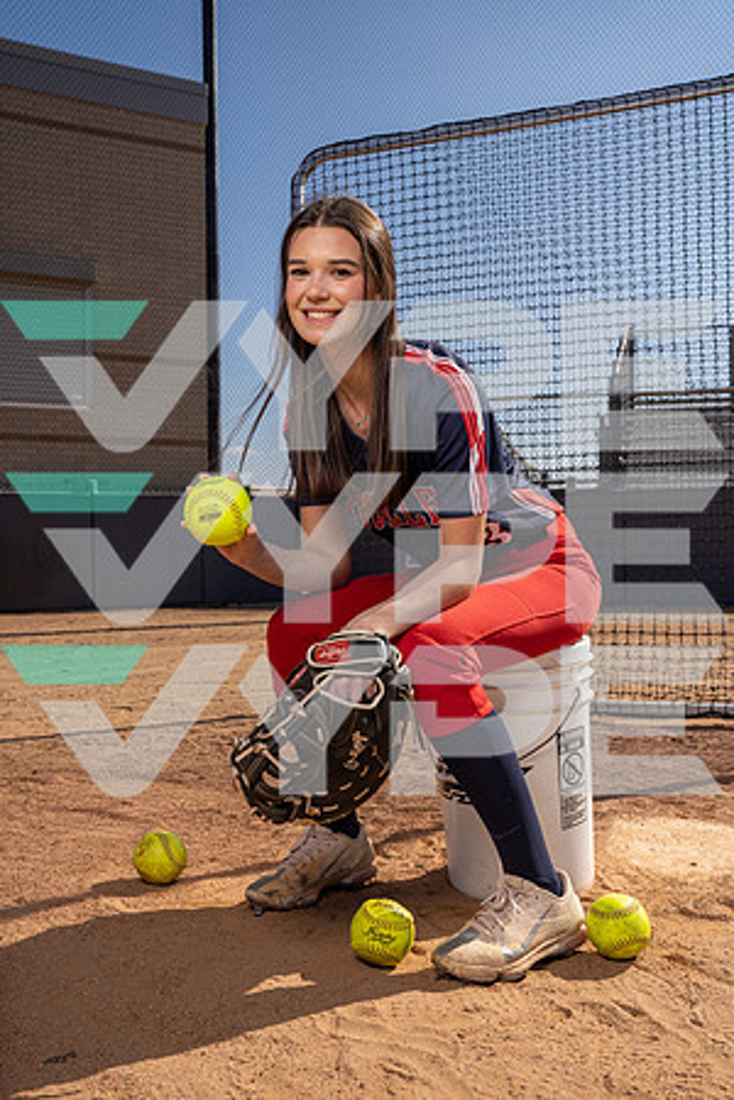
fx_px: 1009
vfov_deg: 57.2
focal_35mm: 33
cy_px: 550
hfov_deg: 40.0
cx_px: 367
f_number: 8
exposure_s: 1/250
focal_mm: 33
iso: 64
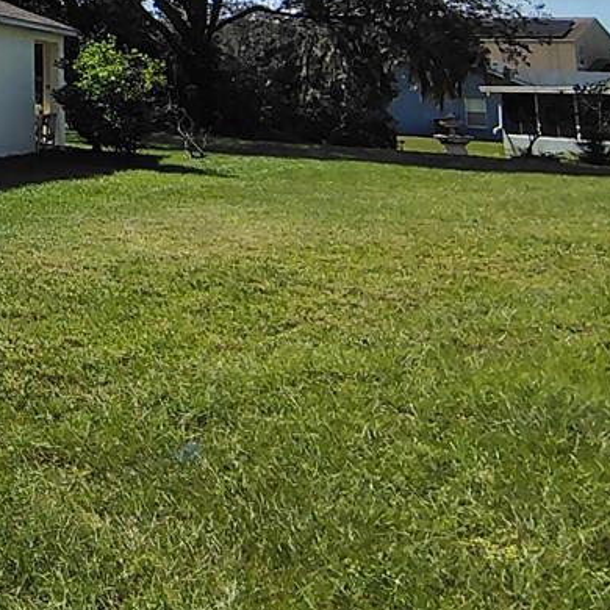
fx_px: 1156
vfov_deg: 26.0
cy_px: -144
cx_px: -358
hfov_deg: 22.7
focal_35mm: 58
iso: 101
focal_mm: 2.13
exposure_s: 1/2089
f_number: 2.2
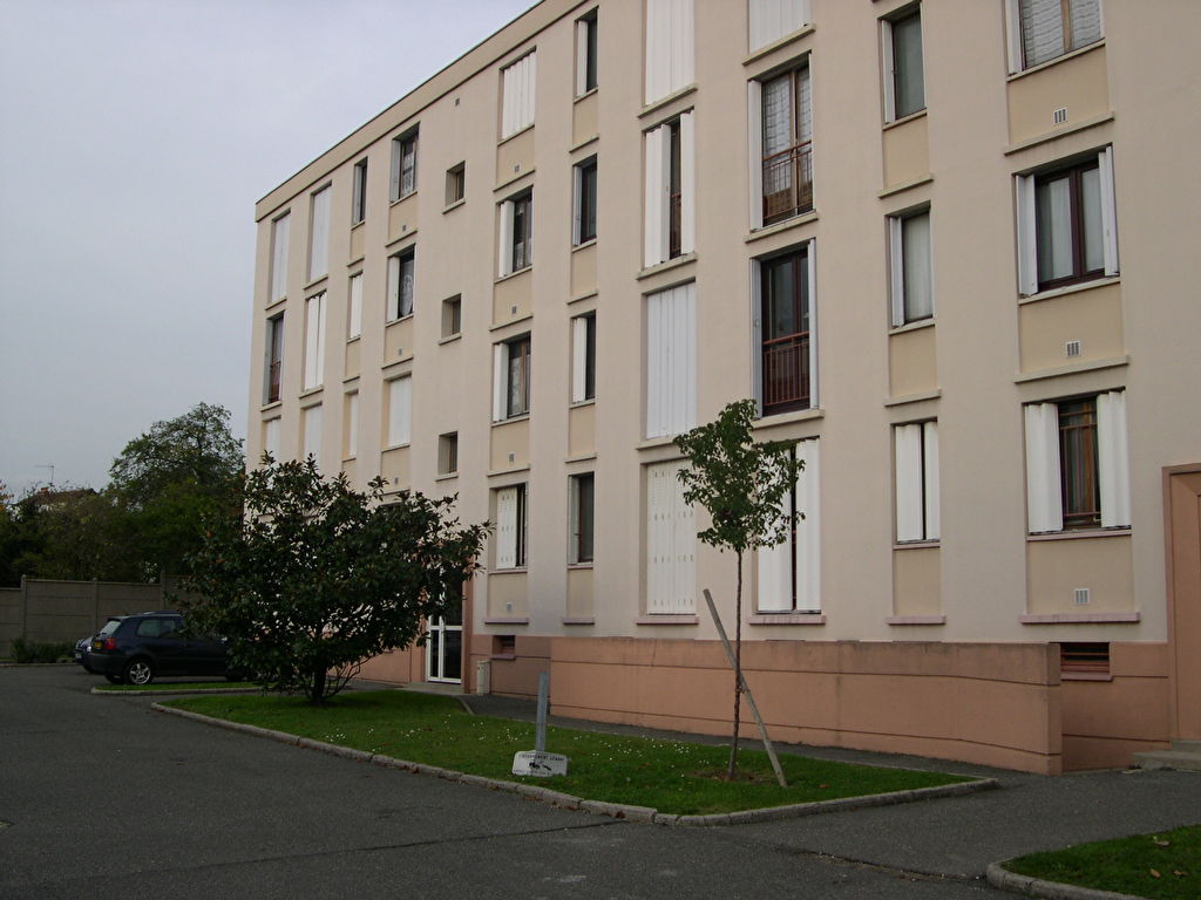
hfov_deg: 49.0
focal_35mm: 38
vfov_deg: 37.7
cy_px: 450
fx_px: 1318
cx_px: 600
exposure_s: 1/87.2
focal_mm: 8
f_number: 7.6
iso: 100
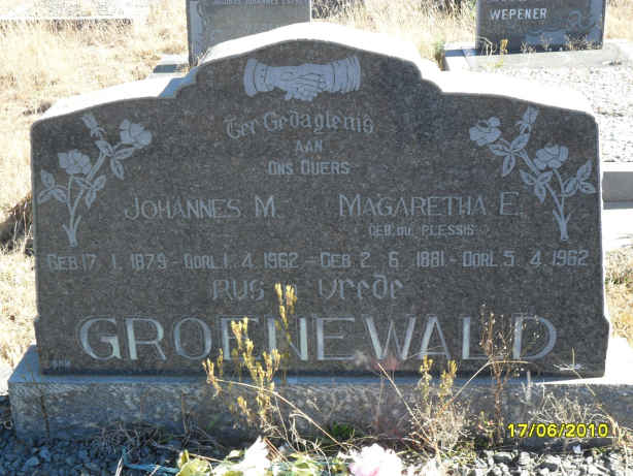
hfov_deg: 36.8
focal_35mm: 52
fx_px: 951
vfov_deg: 28.1
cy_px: 238
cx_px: 316
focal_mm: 9.3
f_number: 5
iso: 100
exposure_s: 1/90
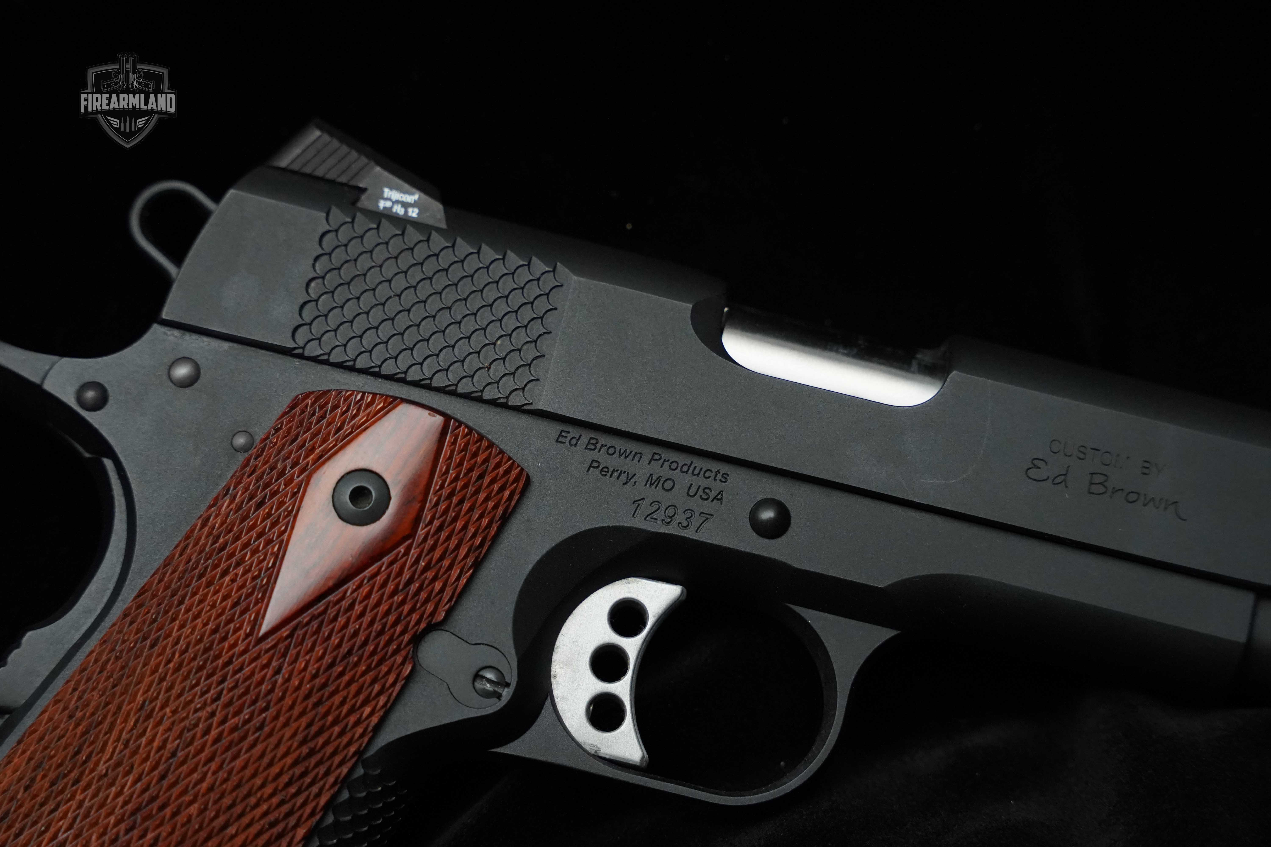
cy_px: 424
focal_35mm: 68
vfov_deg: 20.1
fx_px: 2386
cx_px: 636
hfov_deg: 29.8
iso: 8000
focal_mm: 67.6
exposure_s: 1/320
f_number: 6.3
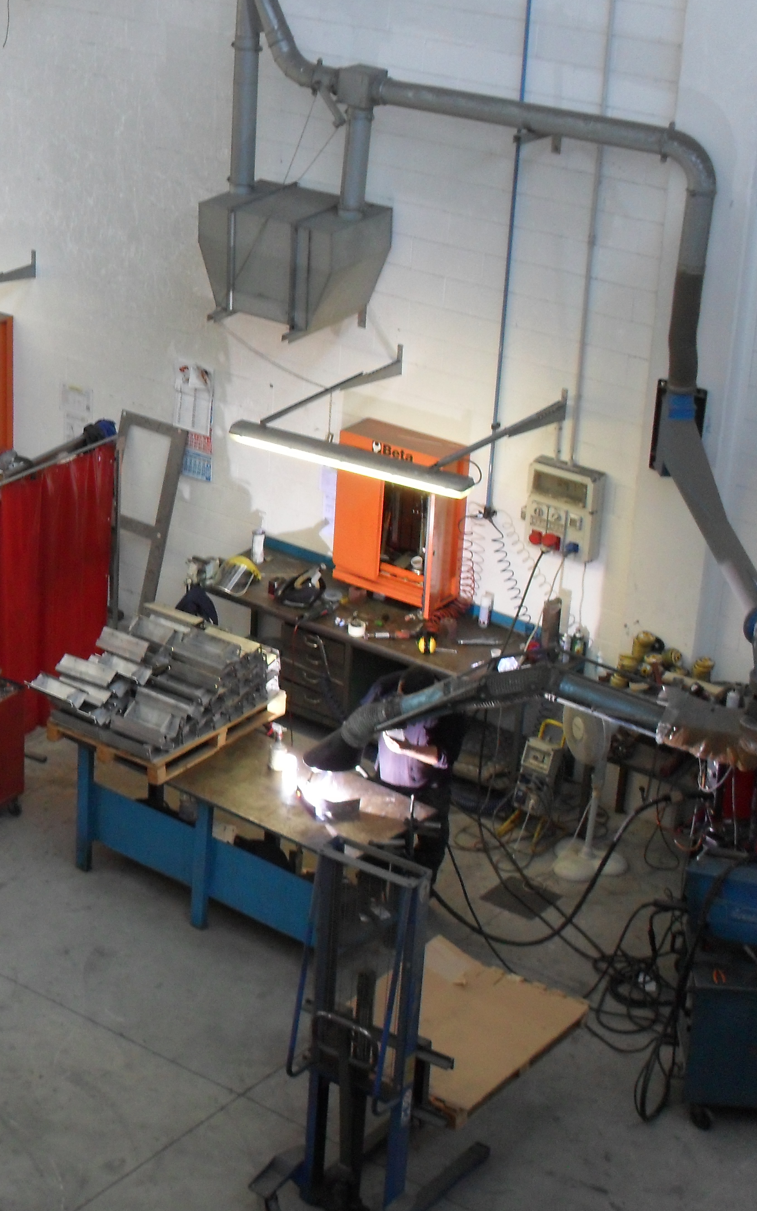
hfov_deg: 16.2
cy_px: 602
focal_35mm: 78
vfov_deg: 26.5
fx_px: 2575
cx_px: -111
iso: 200
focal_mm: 8.7
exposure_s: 1/20
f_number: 3.9
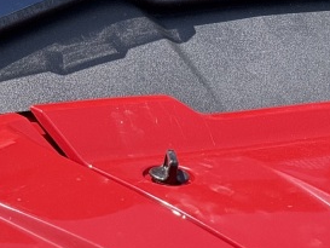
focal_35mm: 352
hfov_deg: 5.6
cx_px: 251
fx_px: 3357
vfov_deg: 4.2
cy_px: -110
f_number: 2.8
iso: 50
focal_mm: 15.66
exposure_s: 1/436
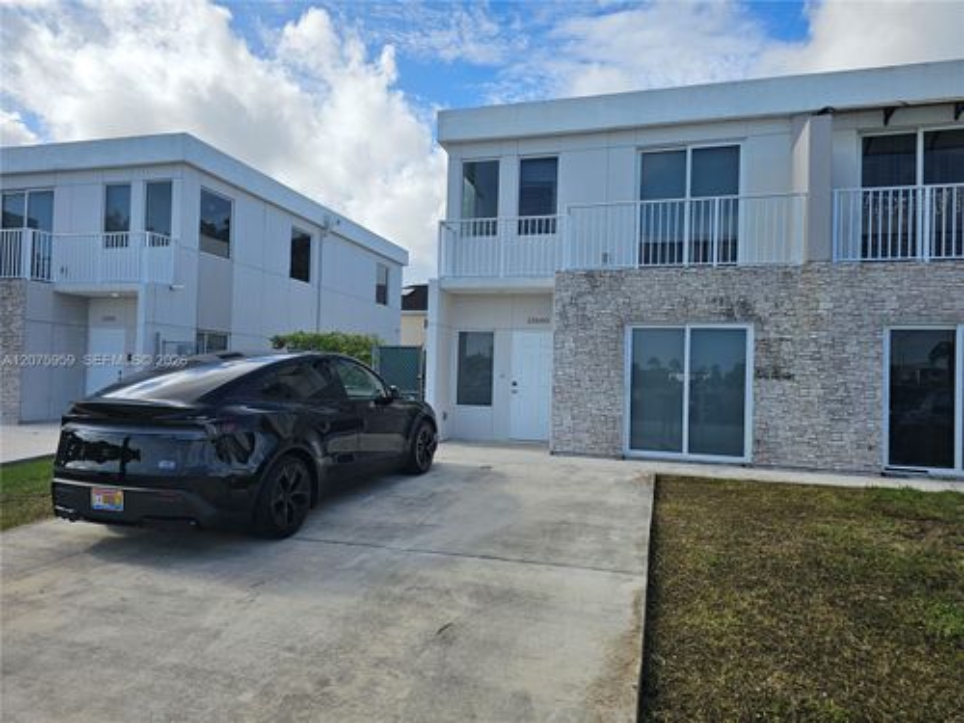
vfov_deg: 58.9
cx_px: 482
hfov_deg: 73.9
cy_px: 362
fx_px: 641
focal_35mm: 23
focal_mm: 6.3
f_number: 1.7
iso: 10
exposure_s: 1/986
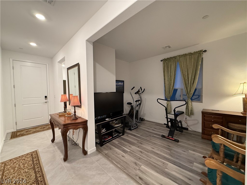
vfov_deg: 85.7
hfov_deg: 102.1
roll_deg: +1.1
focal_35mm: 14
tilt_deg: -1.7
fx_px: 100
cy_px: 92
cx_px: 124
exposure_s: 1/60
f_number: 2.2
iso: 400
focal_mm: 2.22
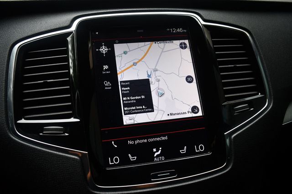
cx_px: 146
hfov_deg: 57.2
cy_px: 97
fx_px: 268
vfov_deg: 39.9
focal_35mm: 33
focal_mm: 22
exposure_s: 1/250
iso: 400
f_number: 4
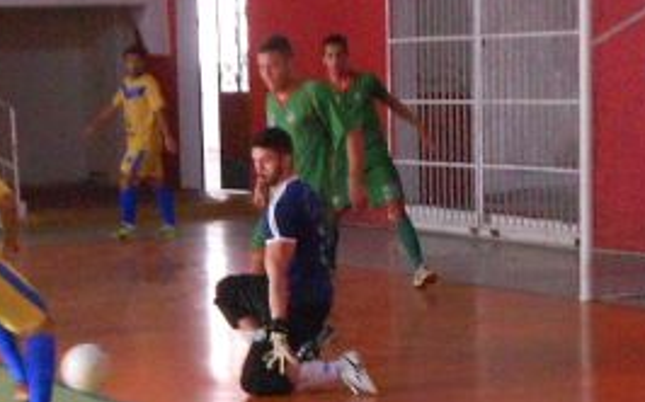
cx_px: 194
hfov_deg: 17.6
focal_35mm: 118
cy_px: 470
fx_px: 2073
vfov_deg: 10.9
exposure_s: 1/125
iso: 500
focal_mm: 6.9
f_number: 3.9
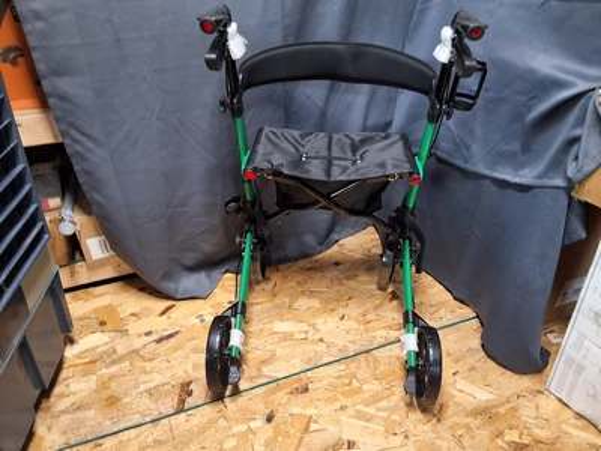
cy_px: 226
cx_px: 300
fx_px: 486
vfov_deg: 49.7
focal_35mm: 28
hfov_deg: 63.4
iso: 250
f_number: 1.9
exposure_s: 1/24
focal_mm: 2.91
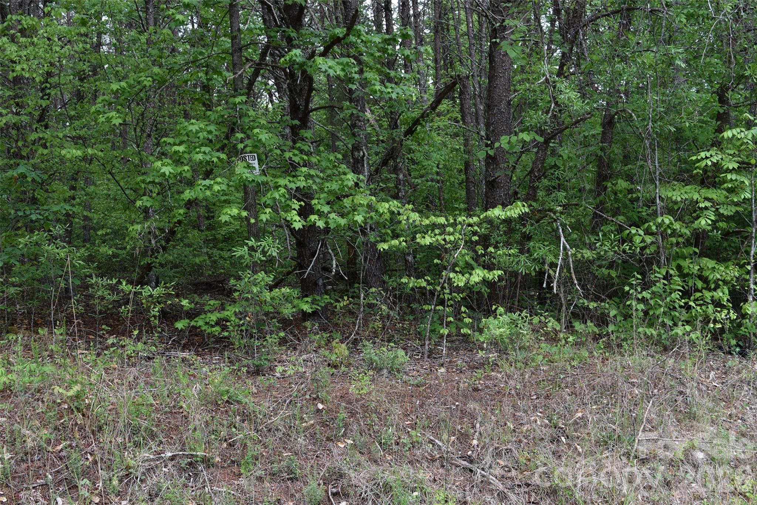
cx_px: 378
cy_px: 252
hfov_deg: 47.9
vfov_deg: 33.1
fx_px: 852
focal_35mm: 40
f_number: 5.6
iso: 400
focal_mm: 27
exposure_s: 1/125
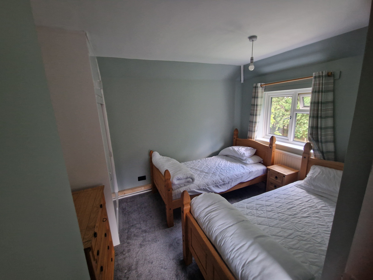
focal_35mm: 13
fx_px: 140
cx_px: 186
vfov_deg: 89.9
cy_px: 140
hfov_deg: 106.2
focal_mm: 2.2
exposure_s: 1/30
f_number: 2.2
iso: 640
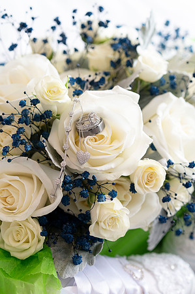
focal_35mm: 85
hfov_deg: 16.0
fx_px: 692
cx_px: 98
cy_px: 147
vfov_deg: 23.9
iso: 4000
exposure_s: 1/400
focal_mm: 85
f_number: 4
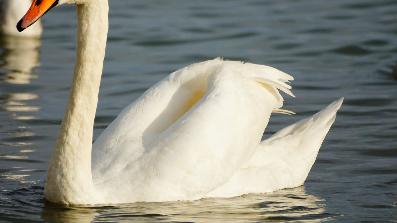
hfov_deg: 4.1
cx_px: 182
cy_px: 75
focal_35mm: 532
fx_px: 5600
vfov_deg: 2.3
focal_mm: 250
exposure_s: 1/1600
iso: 200
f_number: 5.6
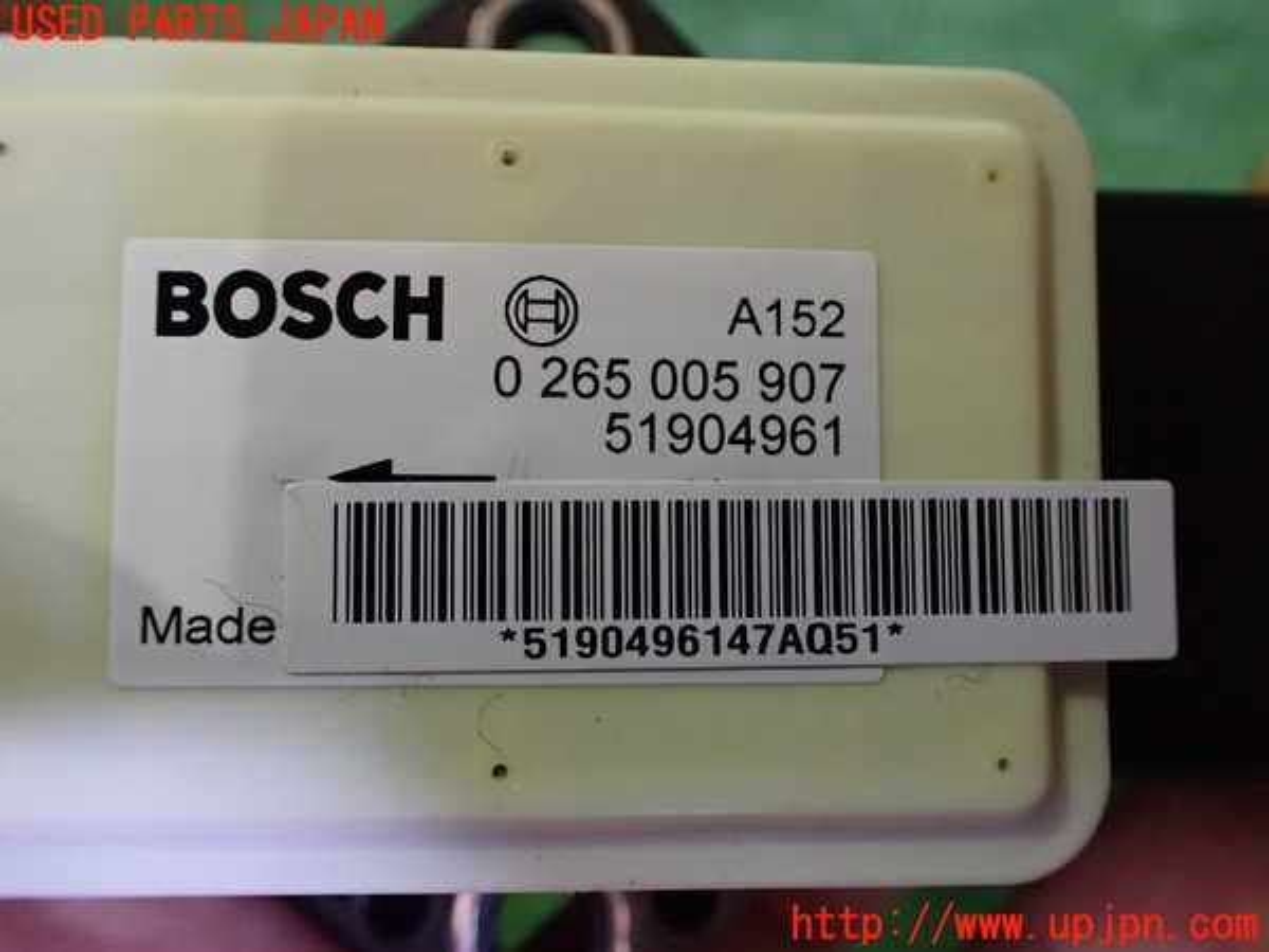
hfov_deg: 60.0
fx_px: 1100
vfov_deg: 46.8
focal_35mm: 30
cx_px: 634
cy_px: 476
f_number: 2.3
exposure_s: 1/80
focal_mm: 5.4
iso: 800
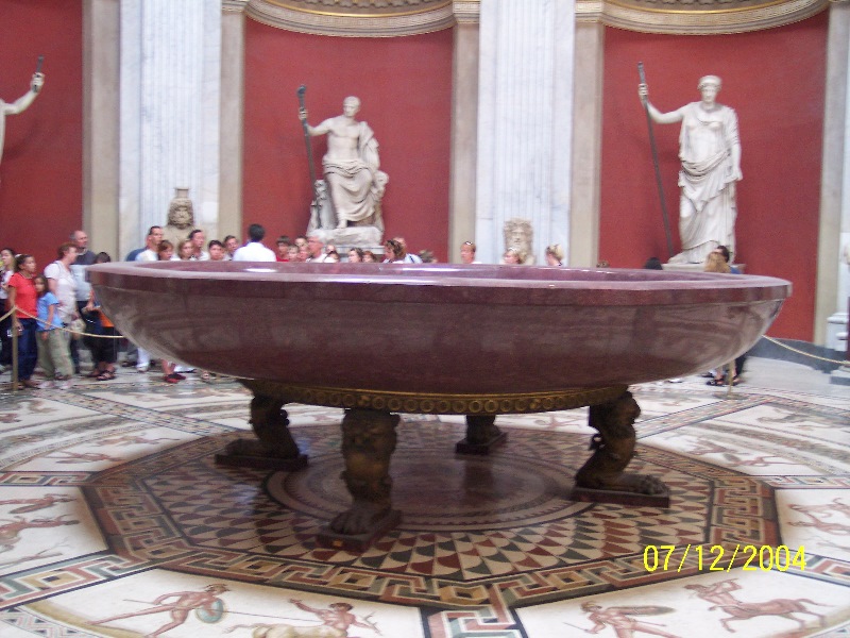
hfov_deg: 49.0
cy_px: 319
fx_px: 933
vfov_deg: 37.7
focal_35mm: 38
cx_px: 425
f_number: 2.8
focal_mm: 8
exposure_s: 1/8
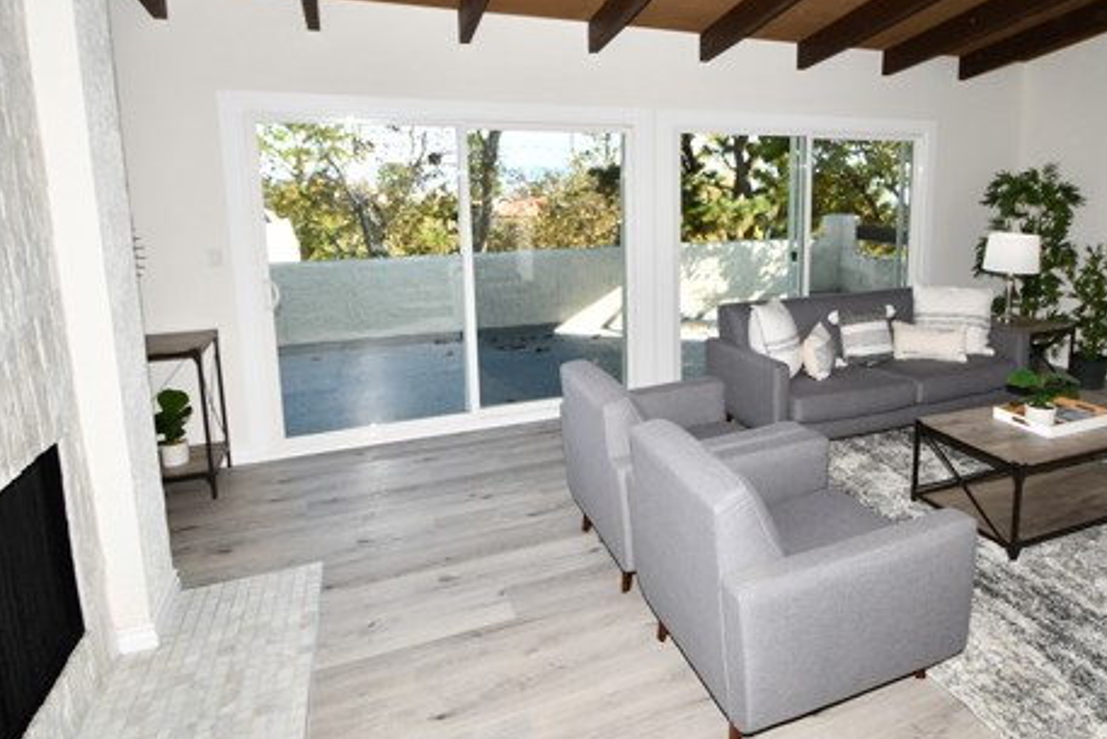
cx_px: 678
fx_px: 646
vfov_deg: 59.1
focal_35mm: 21
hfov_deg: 80.0
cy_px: 297
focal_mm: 10
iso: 140
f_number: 5.6
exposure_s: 1/125
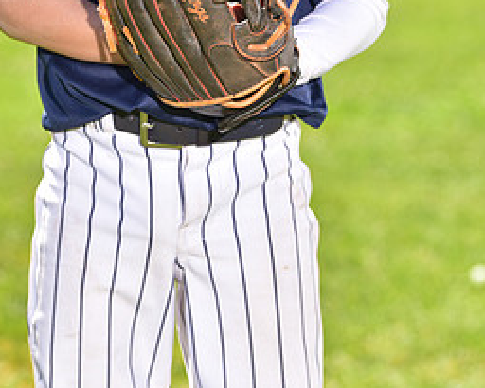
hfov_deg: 6.7
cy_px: -127
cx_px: 179
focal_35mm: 287
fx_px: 4121
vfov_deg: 5.4
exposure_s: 1/250
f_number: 5
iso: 100
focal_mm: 135
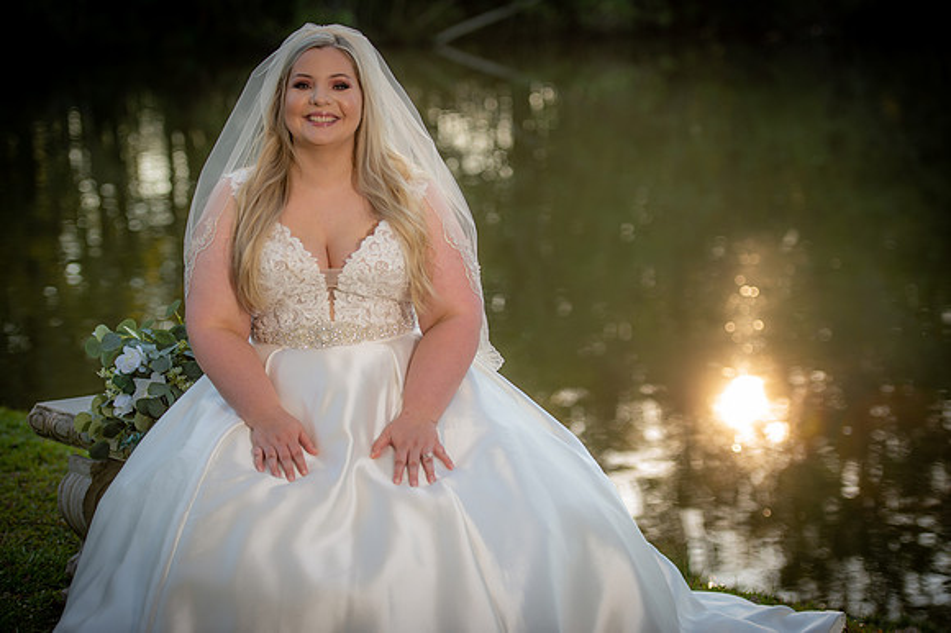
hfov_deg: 22.2
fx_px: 2429
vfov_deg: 14.8
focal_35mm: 92
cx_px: 476
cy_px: 316
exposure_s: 1/200
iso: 80
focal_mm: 92
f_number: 2.8
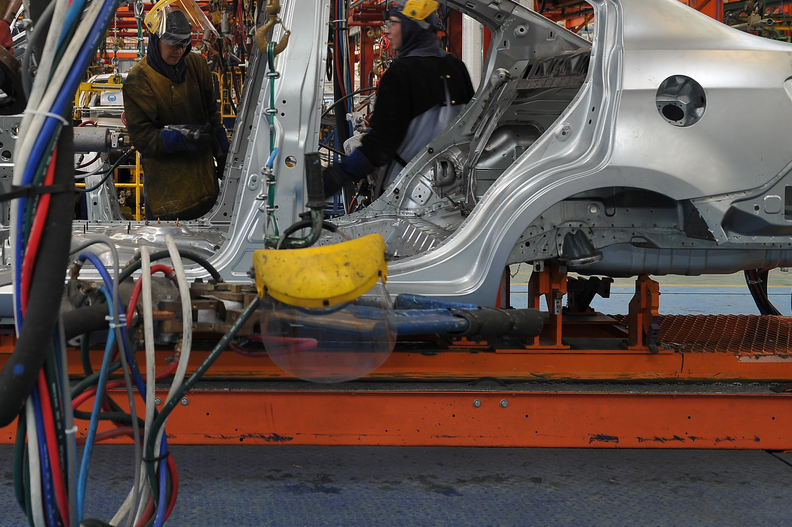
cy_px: 124
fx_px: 1165
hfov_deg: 36.7
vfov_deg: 25.2
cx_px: 202
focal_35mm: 53
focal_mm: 34
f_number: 4.5
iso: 800
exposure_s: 1/50
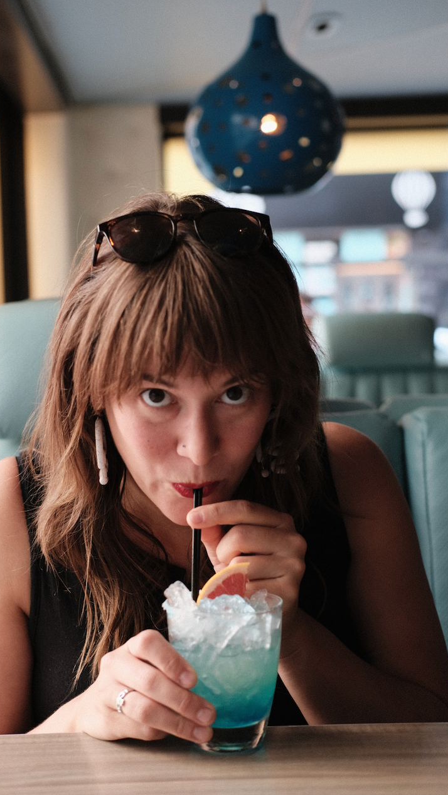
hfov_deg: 21.4
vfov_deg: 37.2
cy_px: 399
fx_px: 1182
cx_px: 192
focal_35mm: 56
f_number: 2.8
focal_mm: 35
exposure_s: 1/80
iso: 400
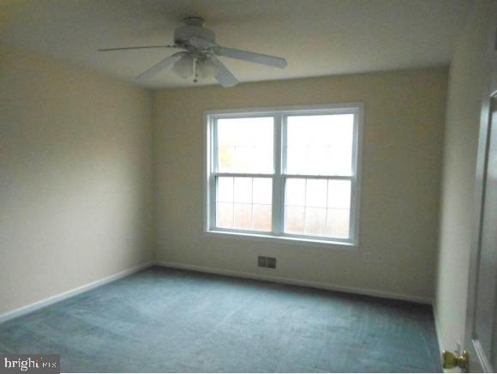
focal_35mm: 25
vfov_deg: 54.9
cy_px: 187
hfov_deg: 69.3
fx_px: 359
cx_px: 248
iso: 400
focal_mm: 4.5
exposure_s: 1/80
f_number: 3.2
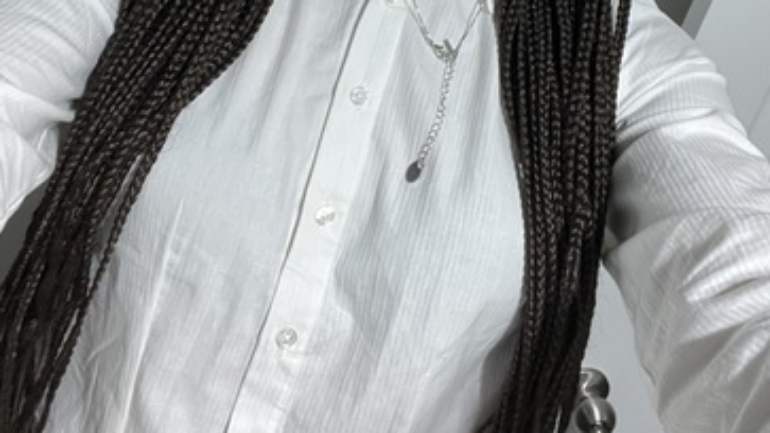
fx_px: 919
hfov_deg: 45.5
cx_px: 391
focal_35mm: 45
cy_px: -49
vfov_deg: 24.6
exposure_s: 1/40
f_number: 2.2
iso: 320
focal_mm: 2.71
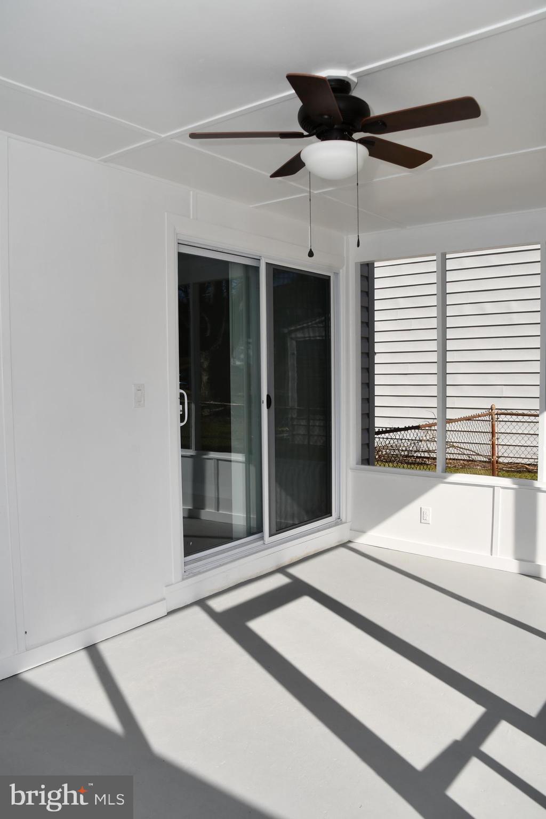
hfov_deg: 47.9
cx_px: 273
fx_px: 614
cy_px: 410
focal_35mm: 27
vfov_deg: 67.4
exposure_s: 1/250
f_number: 9
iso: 100
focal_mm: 18
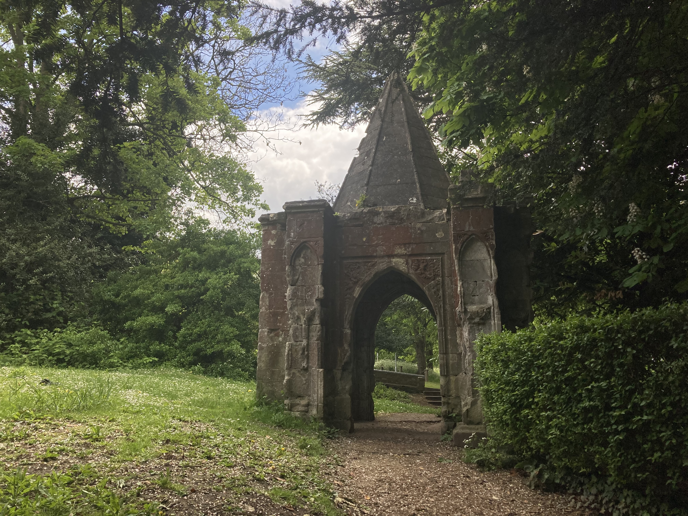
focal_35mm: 28
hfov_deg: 63.4
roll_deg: -0.2
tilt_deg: +13.0
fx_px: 557
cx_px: 344
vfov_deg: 49.7
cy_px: 258
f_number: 1.8
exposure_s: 1/1499
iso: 20
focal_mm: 3.99
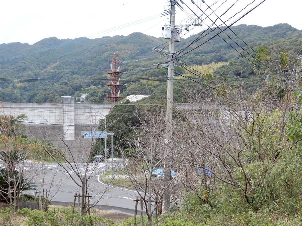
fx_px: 611
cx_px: 151
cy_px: 113
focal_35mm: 70
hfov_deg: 27.8
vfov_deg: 21.0
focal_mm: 12.5
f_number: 4.5
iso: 80
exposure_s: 1/125
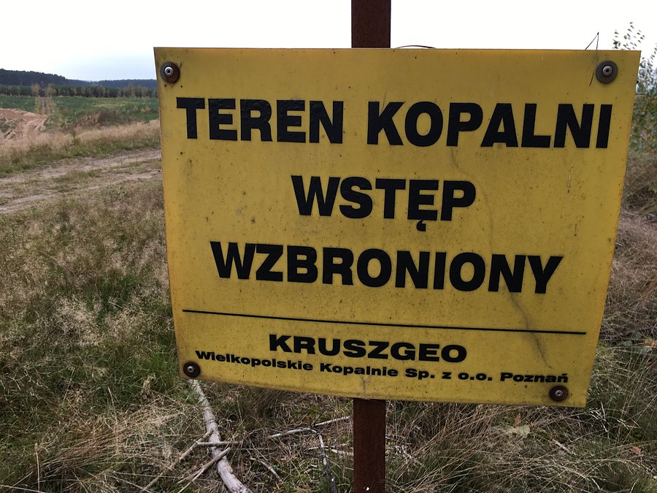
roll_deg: -1.7
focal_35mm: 29
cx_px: 328
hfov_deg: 61.7
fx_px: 550
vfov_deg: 48.2
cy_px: 246
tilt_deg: -15.3
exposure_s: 1/50
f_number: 2.2
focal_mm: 4.15
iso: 32
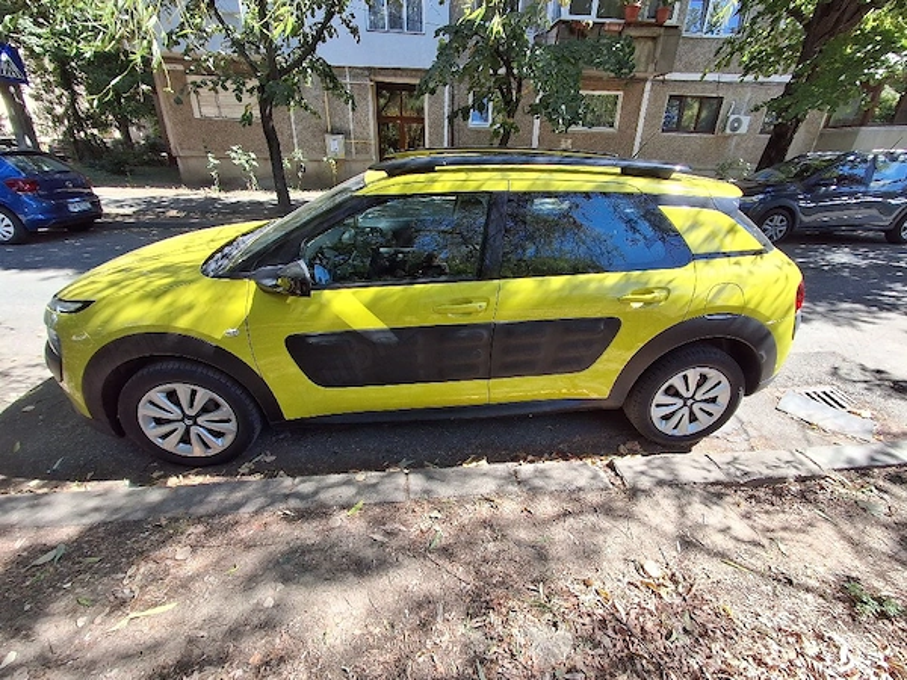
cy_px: 340
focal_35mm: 16
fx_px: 419
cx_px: 454
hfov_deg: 94.5
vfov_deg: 78.1
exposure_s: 1/345
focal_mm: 1.64
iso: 40
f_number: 2.2
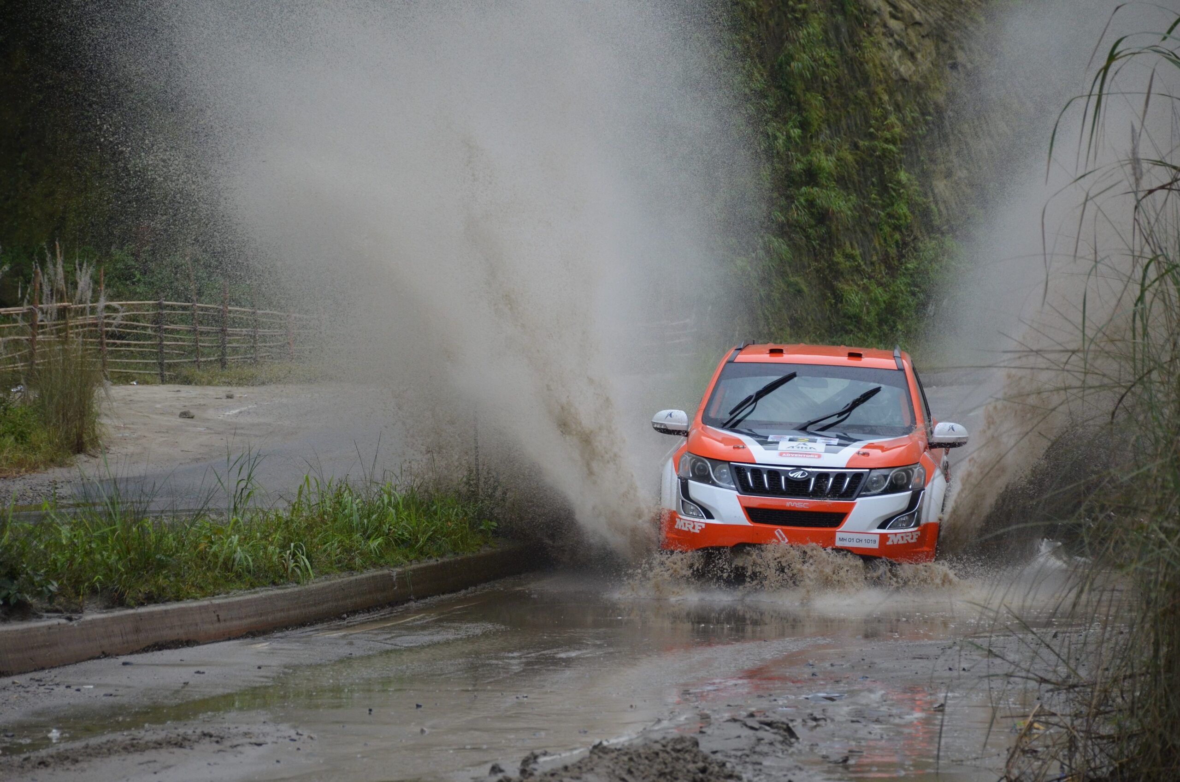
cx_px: 590
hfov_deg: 13.7
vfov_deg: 9.1
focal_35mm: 150
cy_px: 391
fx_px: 4906
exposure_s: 1/640
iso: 800
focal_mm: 100
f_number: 5.6
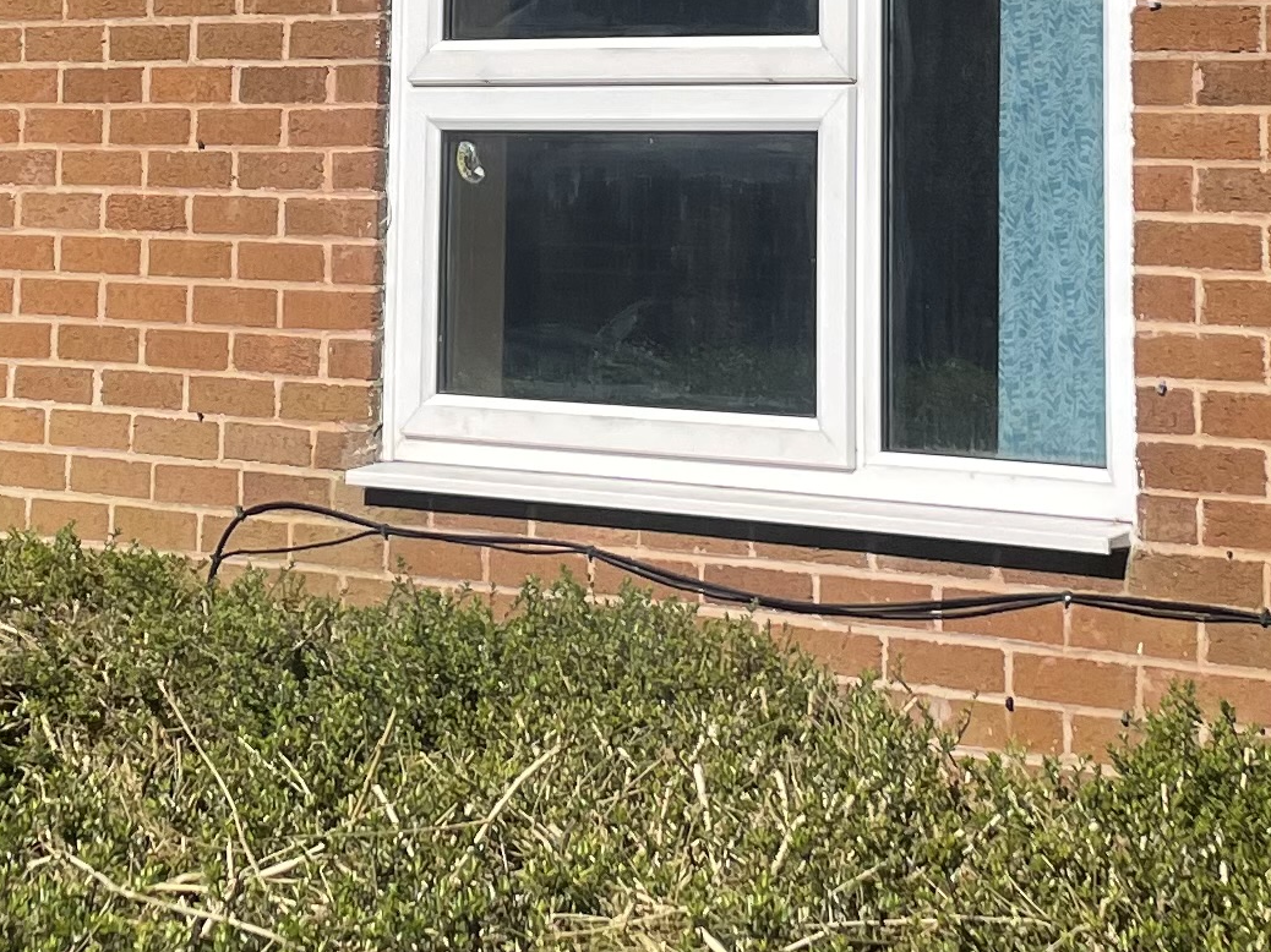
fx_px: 3708
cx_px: 612
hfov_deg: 19.5
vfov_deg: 14.1
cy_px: -279
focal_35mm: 101
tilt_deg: +5.7
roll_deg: +0.6
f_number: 1.6
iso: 32
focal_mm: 4.2
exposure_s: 1/4464
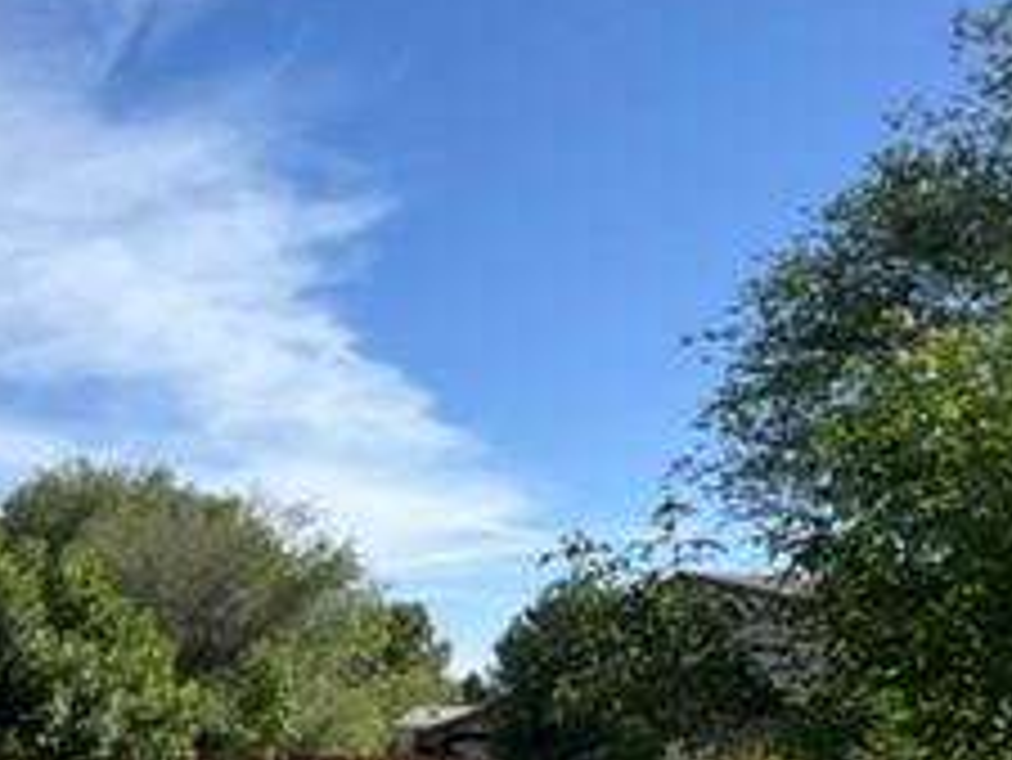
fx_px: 1082
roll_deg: -1.2
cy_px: 800
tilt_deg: -5.1
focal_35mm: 37
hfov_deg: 32.7
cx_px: -382
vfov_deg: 34.3
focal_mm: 1.57
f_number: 1.8
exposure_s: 1/874
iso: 32
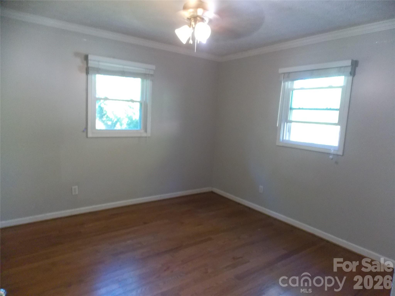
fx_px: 262
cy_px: 148
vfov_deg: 58.9
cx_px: 198
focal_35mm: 23
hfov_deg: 73.9
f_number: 3.1
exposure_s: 1/15
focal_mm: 4
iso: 400
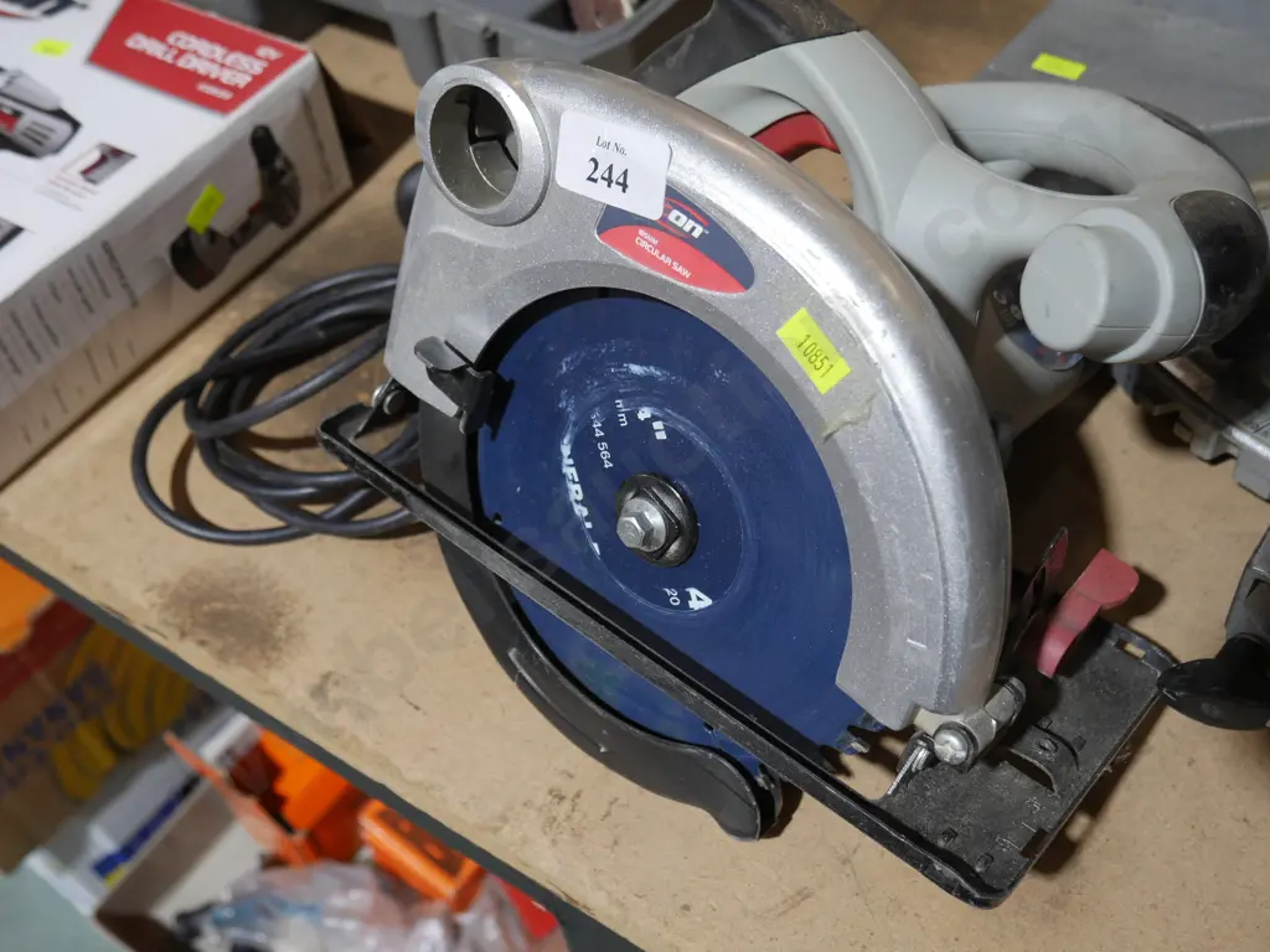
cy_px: 476
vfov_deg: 37.7
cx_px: 635
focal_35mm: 38
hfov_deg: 49.0
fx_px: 1394
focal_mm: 19
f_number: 4.1
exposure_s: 1/60
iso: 500
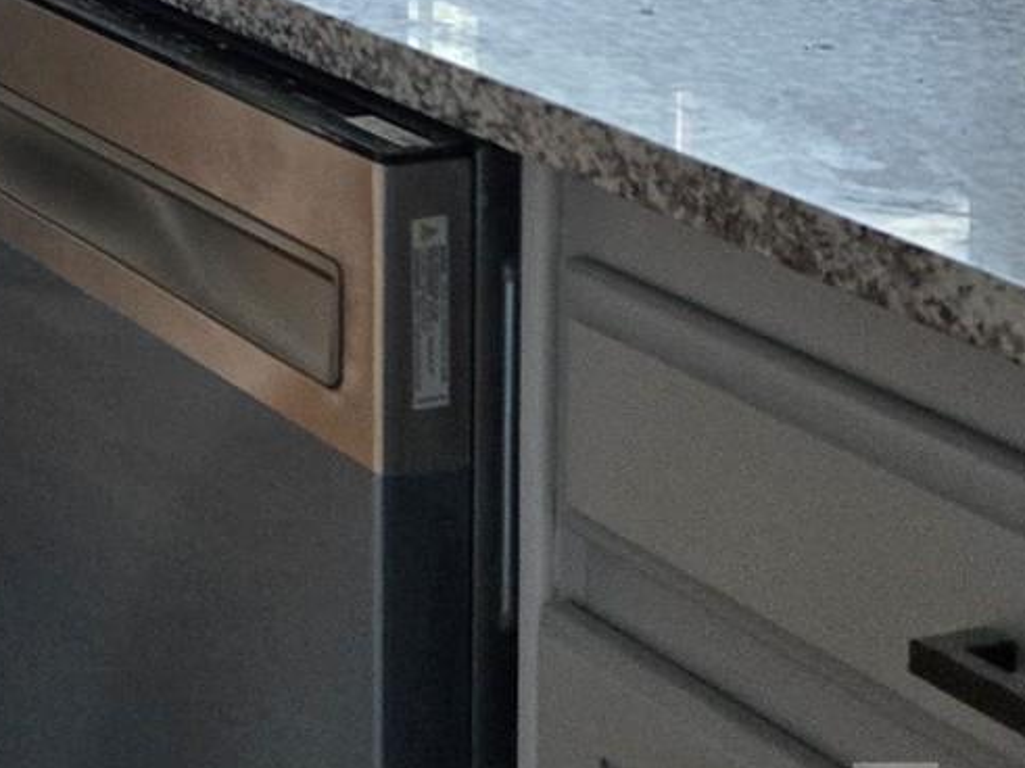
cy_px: -449
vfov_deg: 14.2
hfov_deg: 17.9
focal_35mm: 96
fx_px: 2842
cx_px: -597
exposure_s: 1/120
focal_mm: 5.4
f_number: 1.8
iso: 250
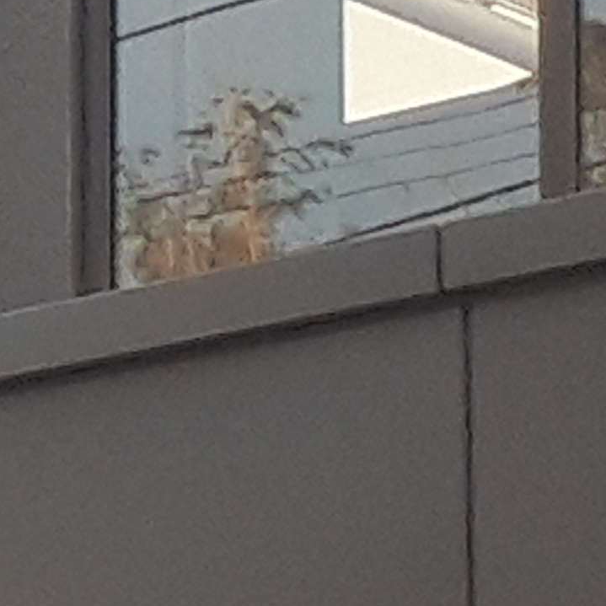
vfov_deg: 11.2
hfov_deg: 9.6
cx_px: -1012
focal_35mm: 153
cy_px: -79
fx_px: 3030
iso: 40
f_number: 1.9
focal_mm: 3.6
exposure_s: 1/332
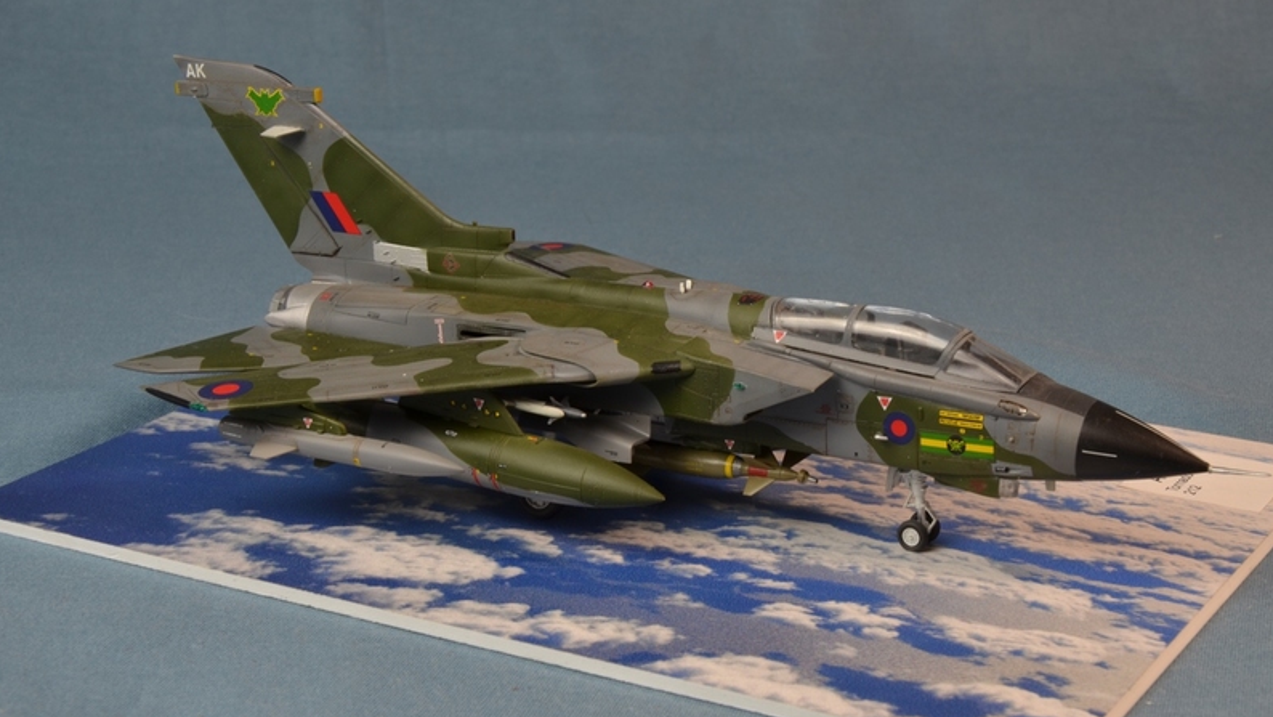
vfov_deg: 15.3
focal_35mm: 79
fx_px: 2667
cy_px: 313
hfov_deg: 26.8
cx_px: 633
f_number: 18
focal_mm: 50
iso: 200
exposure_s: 1/5
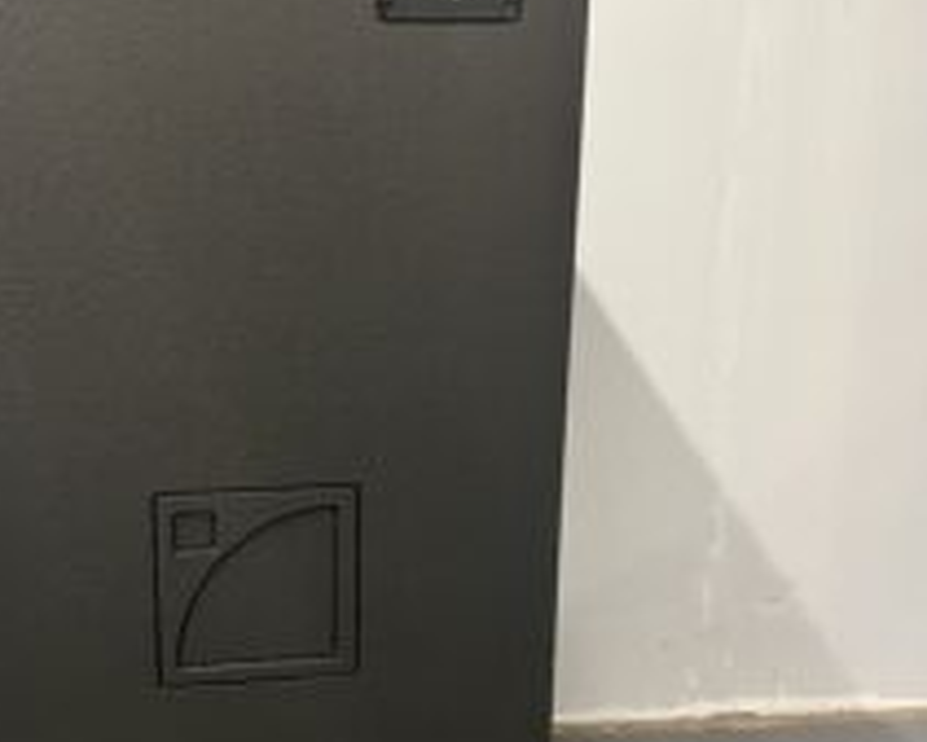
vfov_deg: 31.4
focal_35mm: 48
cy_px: 457
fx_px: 1318
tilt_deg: -14.9
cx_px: 272
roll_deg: +0.3
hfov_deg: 38.1
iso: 400
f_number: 1.5
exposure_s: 1/33
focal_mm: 5.7
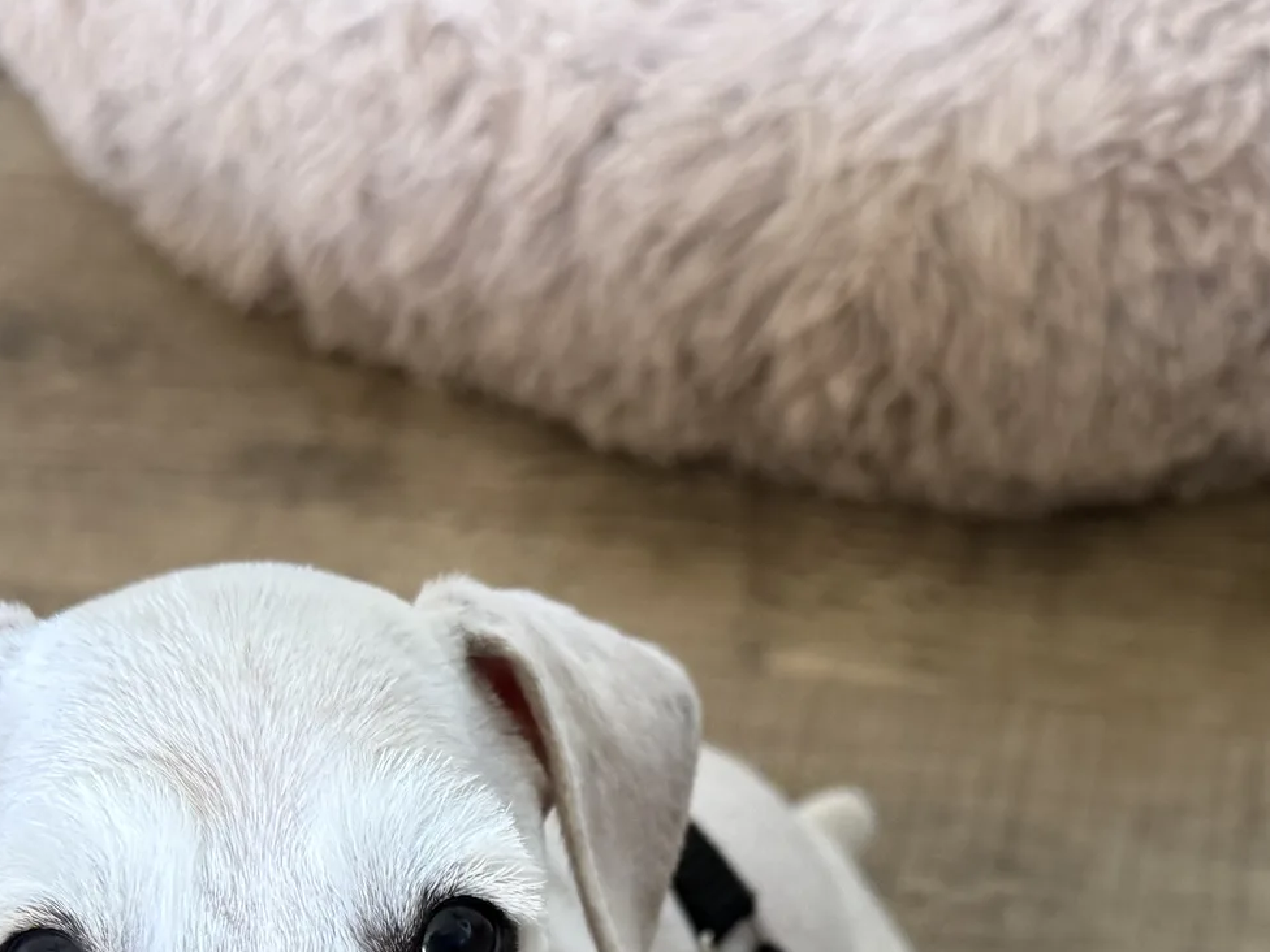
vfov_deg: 23.0
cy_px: 1113
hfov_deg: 32.4
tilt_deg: -56.7
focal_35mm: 59
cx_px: 414
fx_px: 2165
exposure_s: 1/60
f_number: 1.78
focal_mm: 6.76
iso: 200
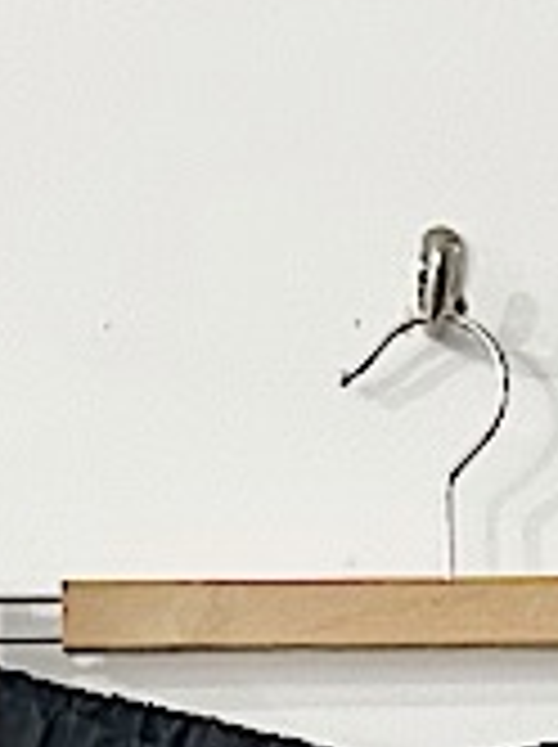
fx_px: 4331
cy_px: 1944
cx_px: 464
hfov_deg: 7.4
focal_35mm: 201
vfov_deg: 8.7
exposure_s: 1/60
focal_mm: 5.7
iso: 320
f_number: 1.5
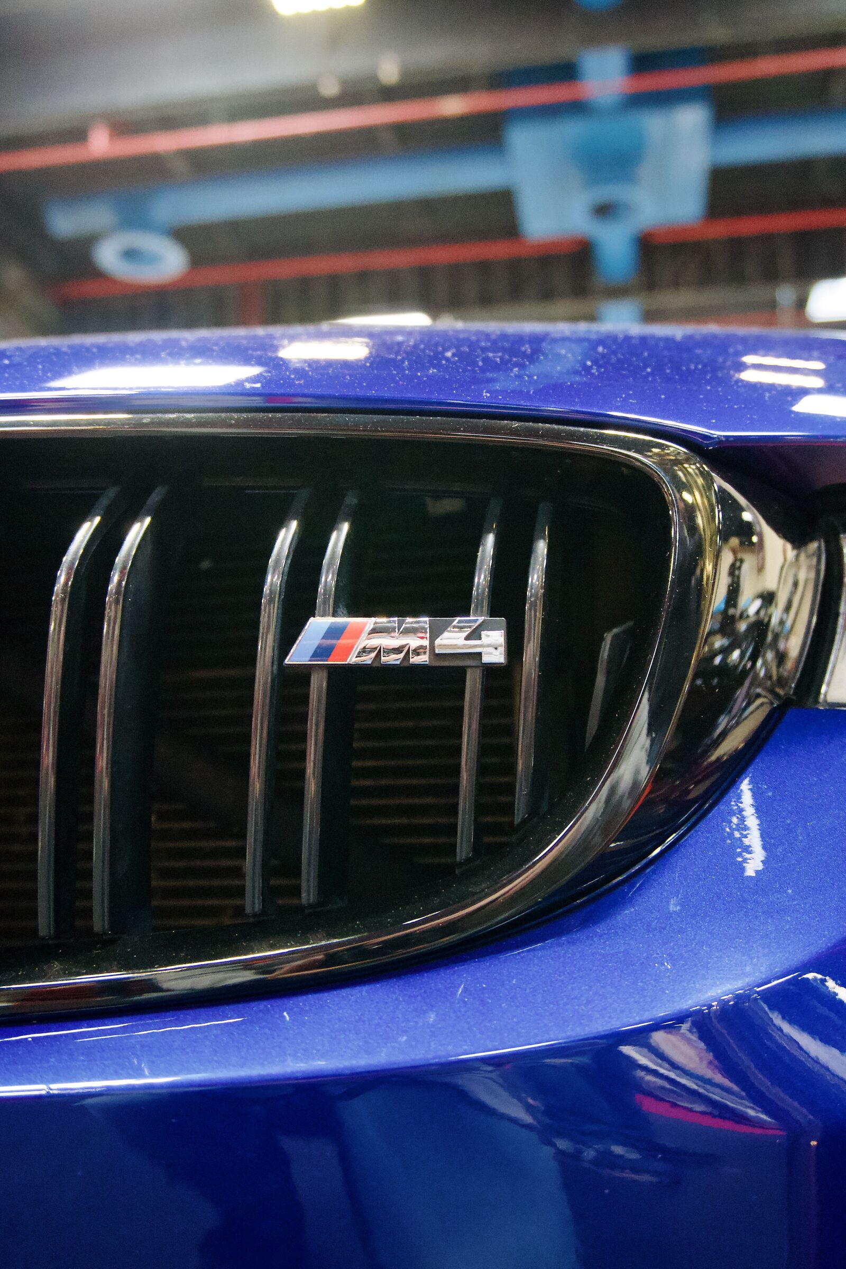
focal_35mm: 32
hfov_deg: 41.7
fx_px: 1110
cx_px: 423
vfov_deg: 59.5
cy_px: 634
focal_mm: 21
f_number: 4
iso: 4000
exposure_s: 1/60
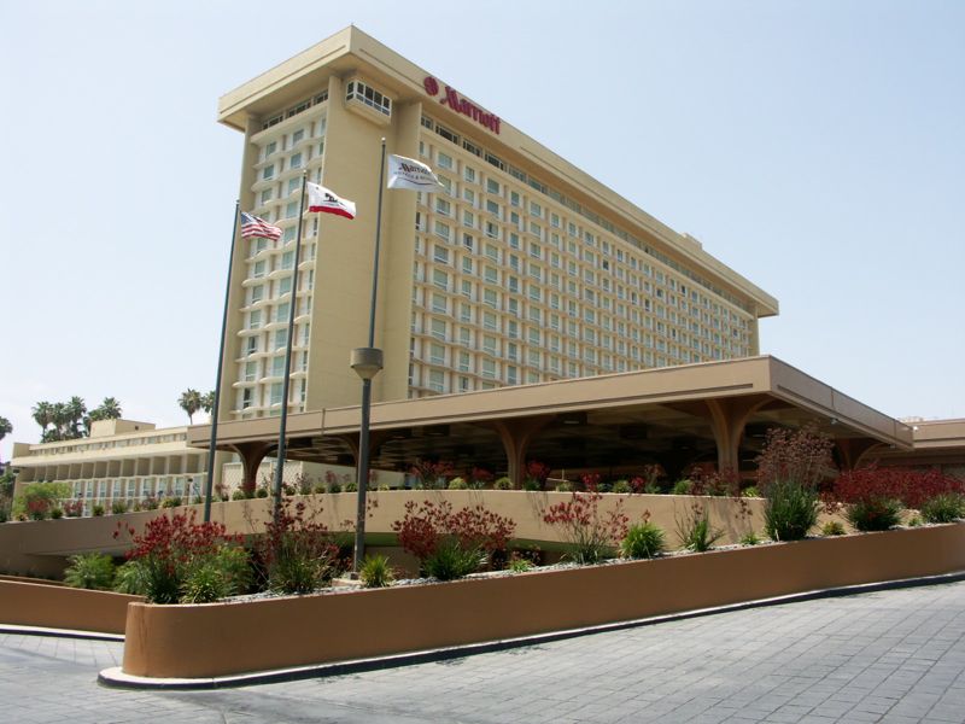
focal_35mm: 28
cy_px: 362
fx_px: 781
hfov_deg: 63.4
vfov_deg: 49.7
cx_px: 482
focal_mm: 7.38
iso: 64
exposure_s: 1/250
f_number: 6.3
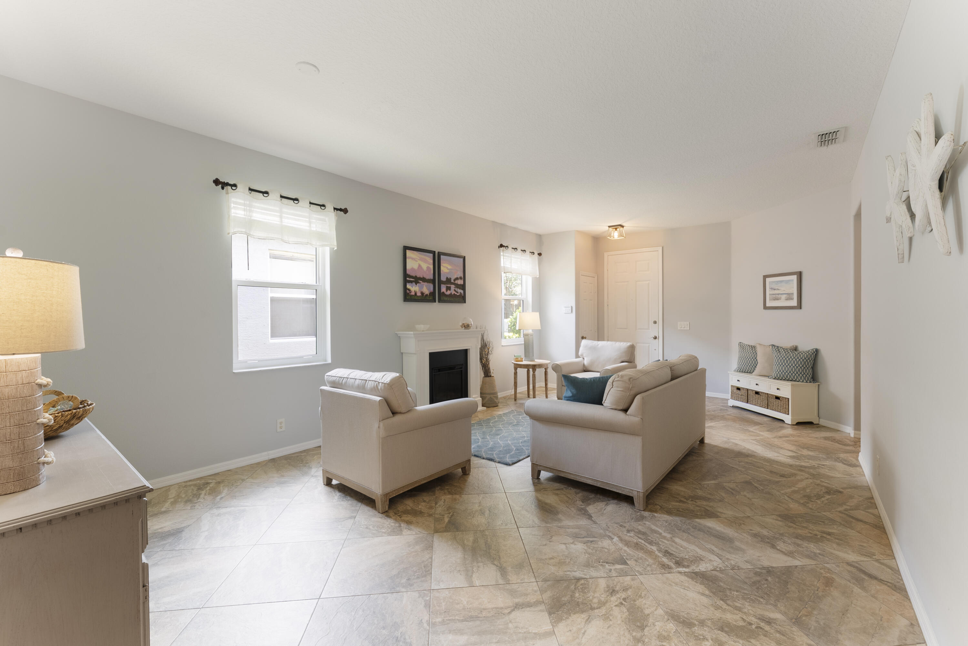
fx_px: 401
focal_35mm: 15
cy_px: 323
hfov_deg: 100.7
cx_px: 484
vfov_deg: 77.8
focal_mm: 14.9
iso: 200
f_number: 9
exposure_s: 1.6
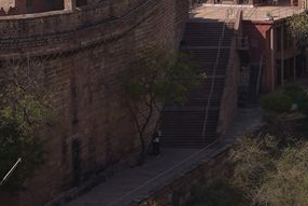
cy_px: 60
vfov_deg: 8.2
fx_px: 1438
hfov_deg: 11.7
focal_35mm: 168
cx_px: 458
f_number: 18
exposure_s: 1/100
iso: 100
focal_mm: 24
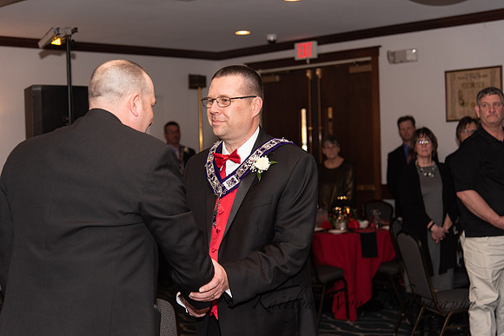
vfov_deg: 21.9
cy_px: 168
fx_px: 868
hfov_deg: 32.4
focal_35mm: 62
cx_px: 252
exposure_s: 1/200
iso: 800
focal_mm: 62
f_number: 4
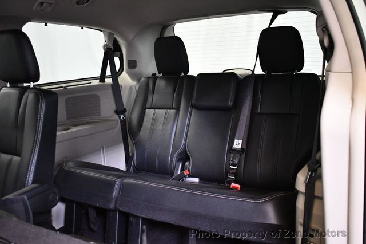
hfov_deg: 53.2
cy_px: 122
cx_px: 183
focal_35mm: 36
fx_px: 366
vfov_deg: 36.8
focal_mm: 24
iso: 5600
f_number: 3.8
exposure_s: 1/60
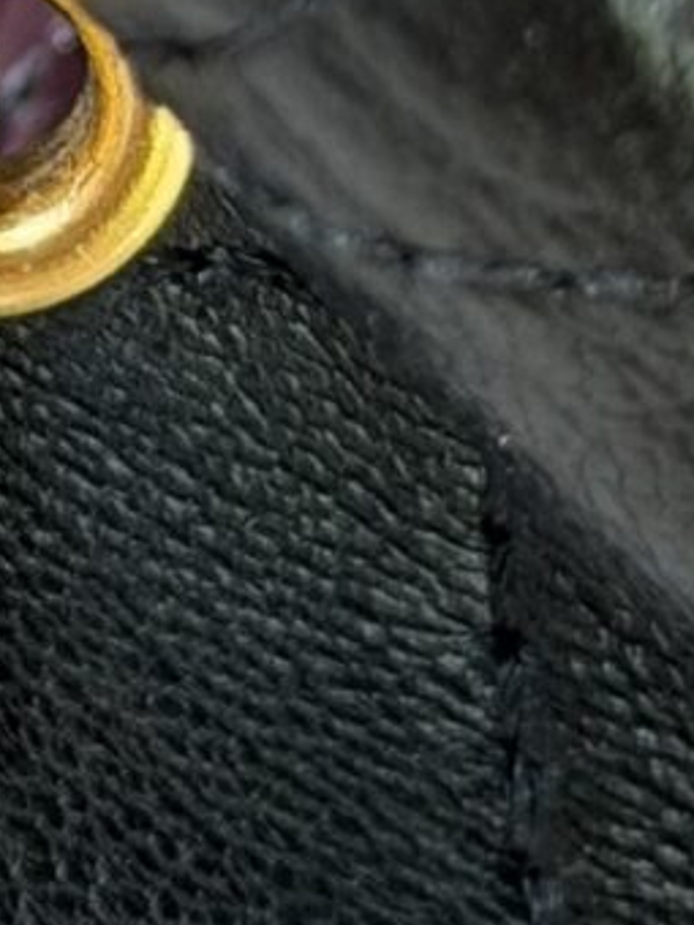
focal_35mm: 361
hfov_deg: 4.1
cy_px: -468
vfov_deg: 5.4
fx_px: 9650
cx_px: -103
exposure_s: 1/60
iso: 100
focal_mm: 6.76
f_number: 1.78
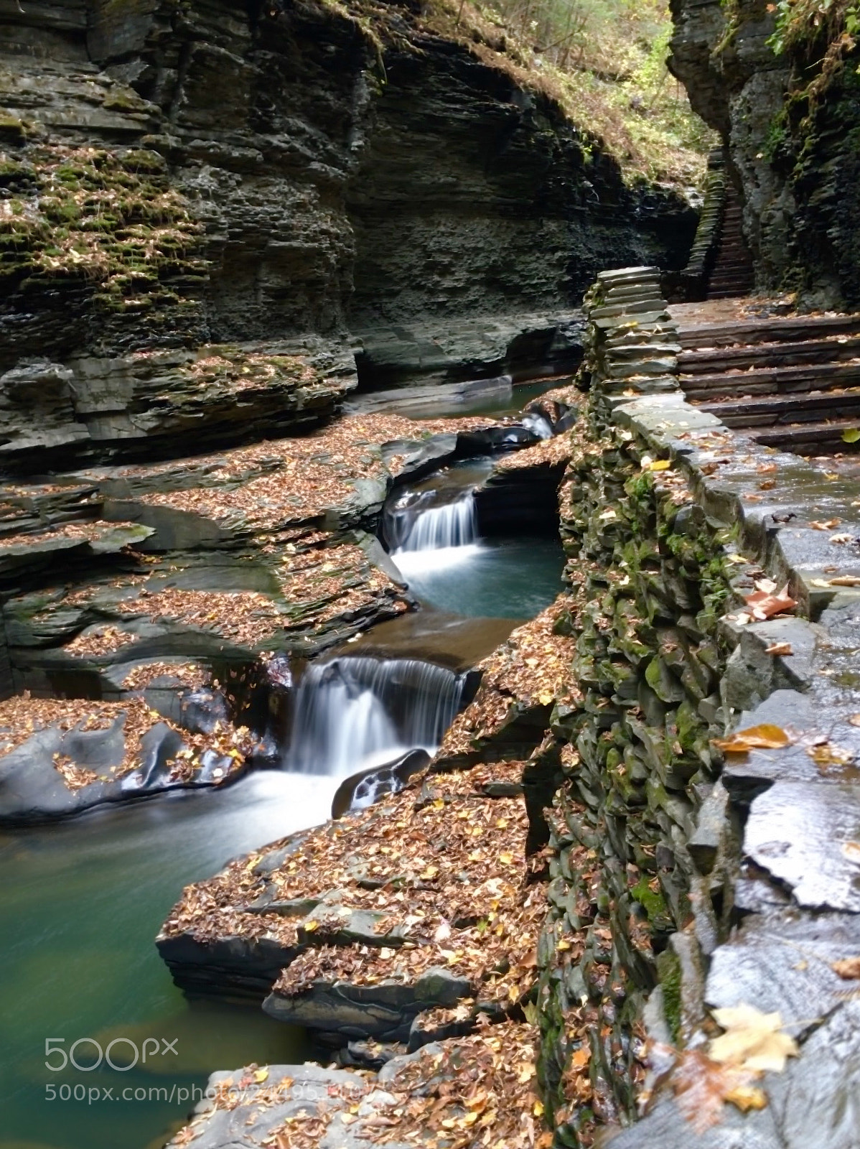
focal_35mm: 29
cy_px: 574
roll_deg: +5.8
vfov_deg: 61.7
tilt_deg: -11.4
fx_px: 962
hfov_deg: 48.2
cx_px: 430
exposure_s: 1/4
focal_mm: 4.15
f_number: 2.2
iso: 50
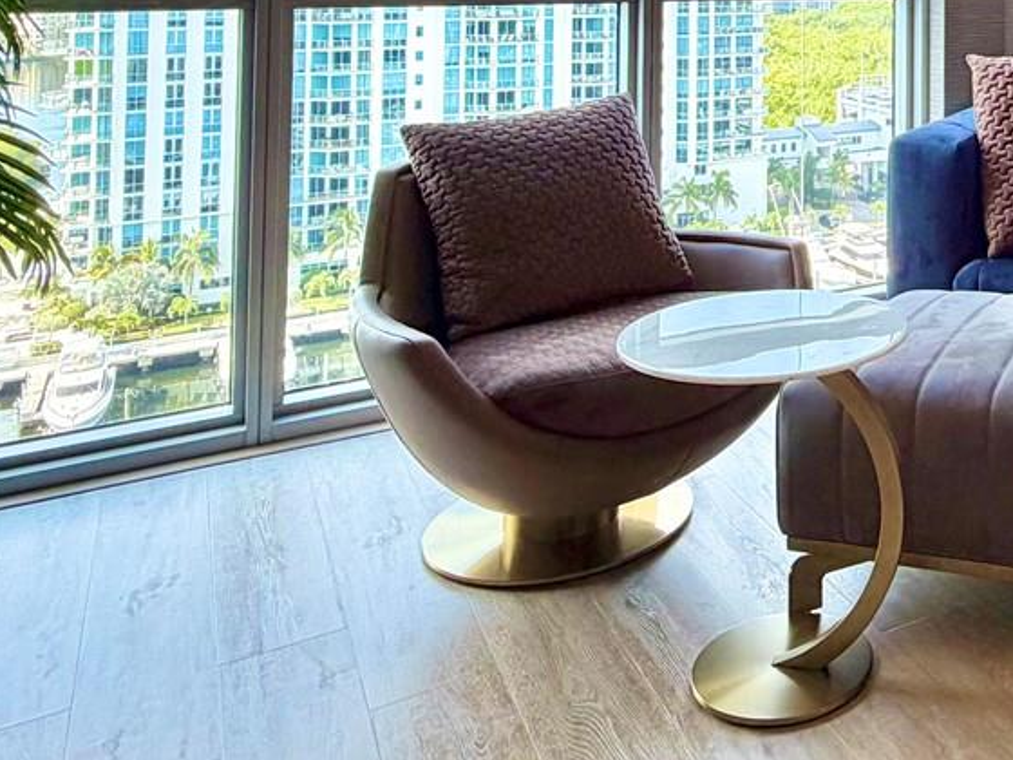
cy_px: -78
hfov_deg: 40.5
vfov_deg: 31.8
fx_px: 1171
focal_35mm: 40
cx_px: 1031
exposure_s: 1/129
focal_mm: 2.22
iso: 50
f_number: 2.2
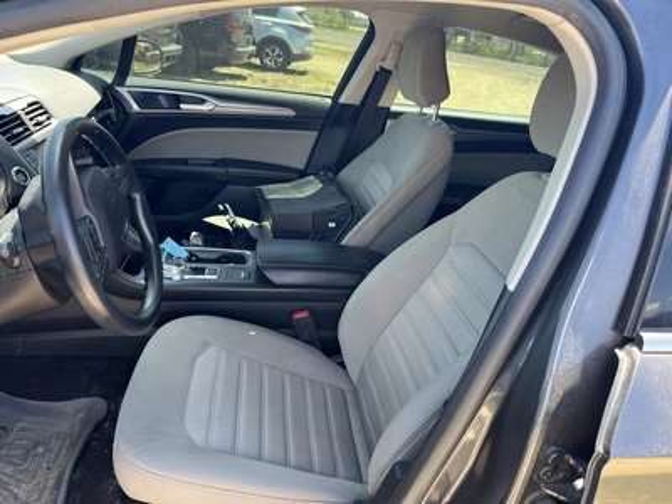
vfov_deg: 53.1
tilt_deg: -23.0
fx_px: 505
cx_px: 336
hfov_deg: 67.3
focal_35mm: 26
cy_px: 252
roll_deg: -10.4
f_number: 1.6
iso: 50
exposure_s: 1/172
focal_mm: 5.1
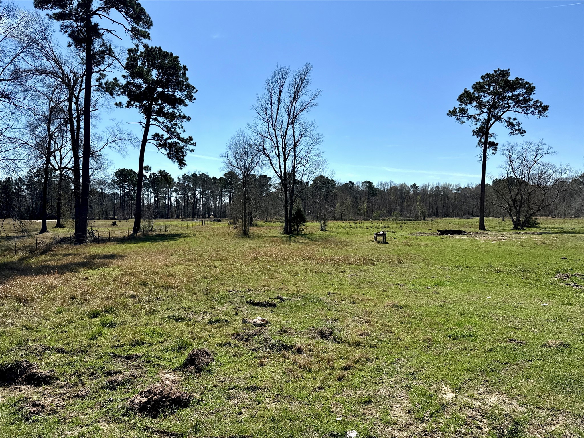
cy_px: 219
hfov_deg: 71.6
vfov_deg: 56.8
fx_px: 405
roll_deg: -0.6
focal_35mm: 24
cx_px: 292
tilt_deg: -1.0
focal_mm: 6.76
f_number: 1.78
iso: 80
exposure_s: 1/6711
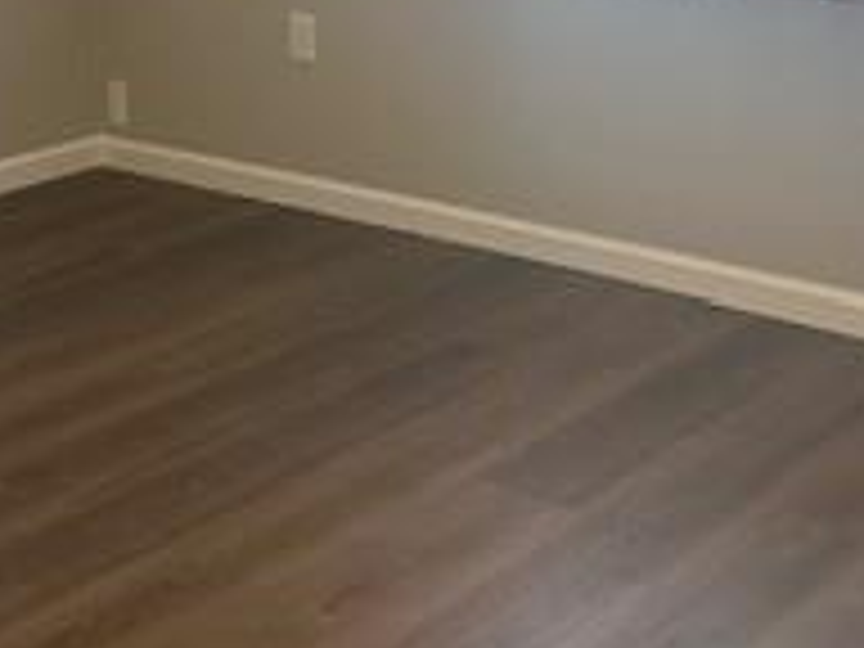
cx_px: 531
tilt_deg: -7.2
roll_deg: -0.6
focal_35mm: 80
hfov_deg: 24.4
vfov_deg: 17.8
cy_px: -63
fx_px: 1997
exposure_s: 1/121
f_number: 1.78
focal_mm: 6.86
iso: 80
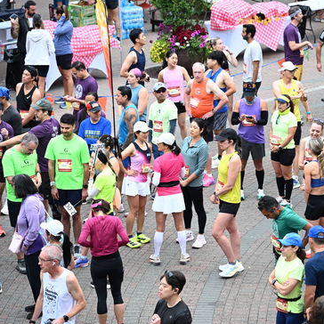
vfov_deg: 11.3
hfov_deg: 11.3
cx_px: 187
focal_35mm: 154
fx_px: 1631
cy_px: 162
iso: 2000
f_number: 4
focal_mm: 120
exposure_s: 1/400
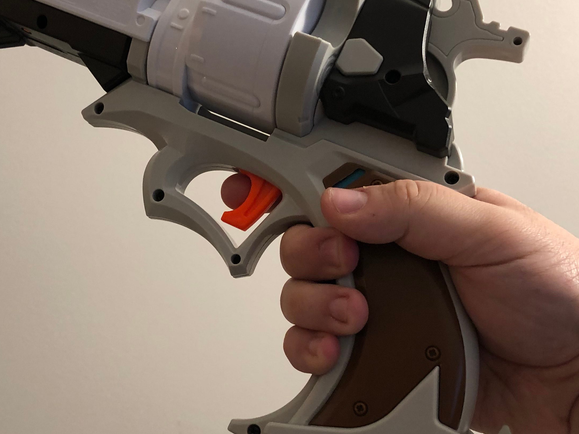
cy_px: 202
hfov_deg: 36.5
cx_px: 199
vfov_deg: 28.0
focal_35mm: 52
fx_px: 870
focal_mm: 3.99
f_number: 1.8
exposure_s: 1/17
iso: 40
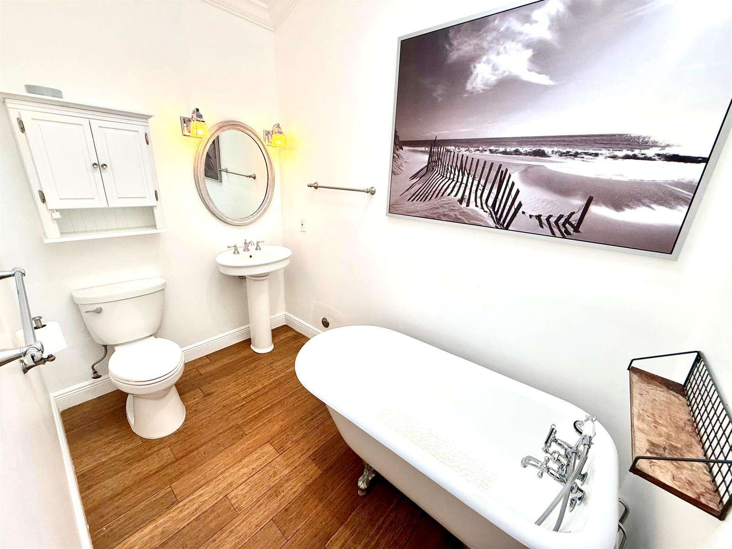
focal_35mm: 14
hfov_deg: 102.1
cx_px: 366
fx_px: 296
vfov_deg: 85.7
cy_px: 274
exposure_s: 1/120
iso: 200
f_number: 2.2
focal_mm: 2.22
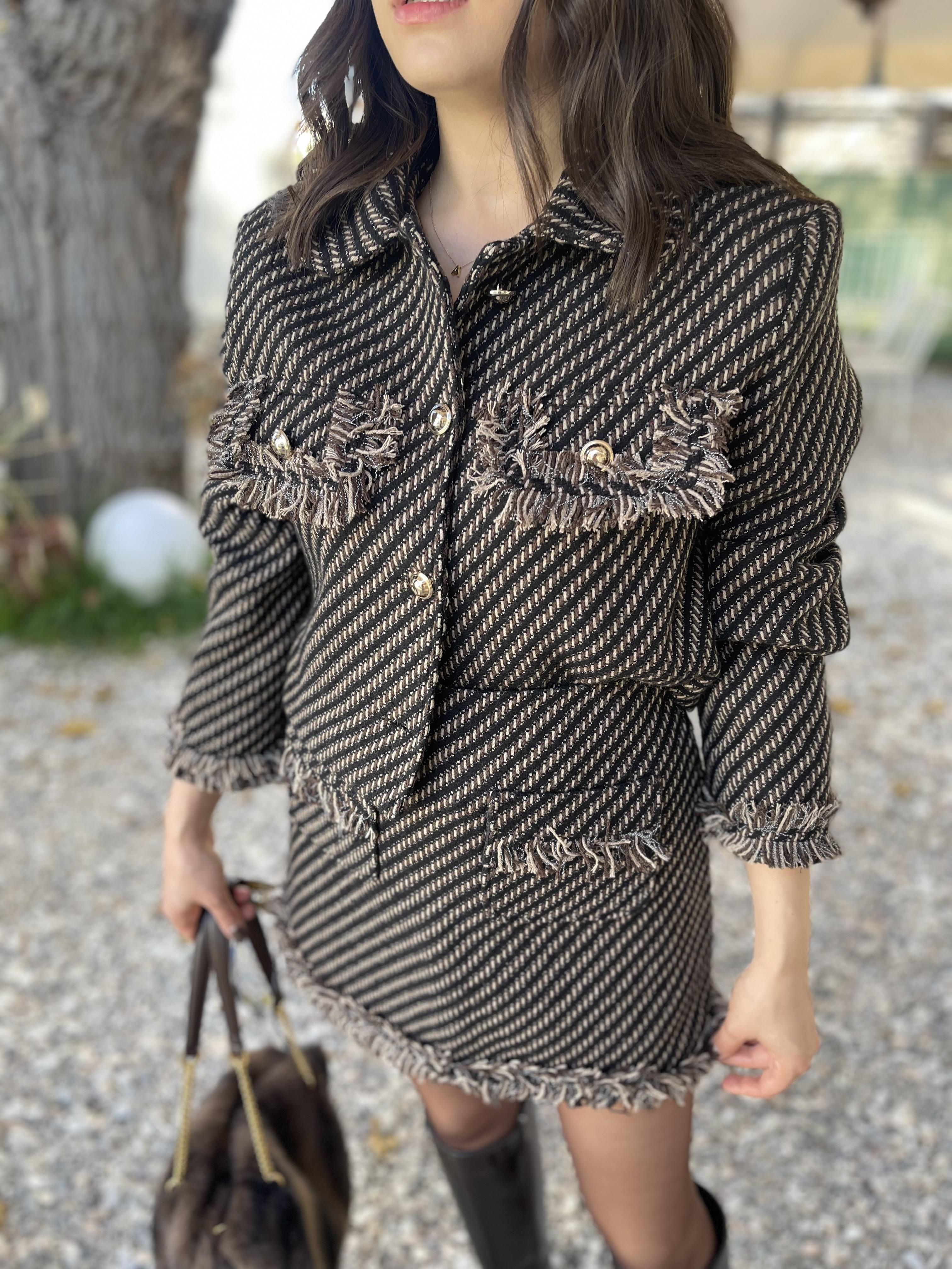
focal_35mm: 26
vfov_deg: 67.3
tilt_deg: -24.3
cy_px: 634
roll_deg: +0.0
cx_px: 476
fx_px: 953
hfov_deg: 53.1
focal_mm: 5.1
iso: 50
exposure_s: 1/121
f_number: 1.6
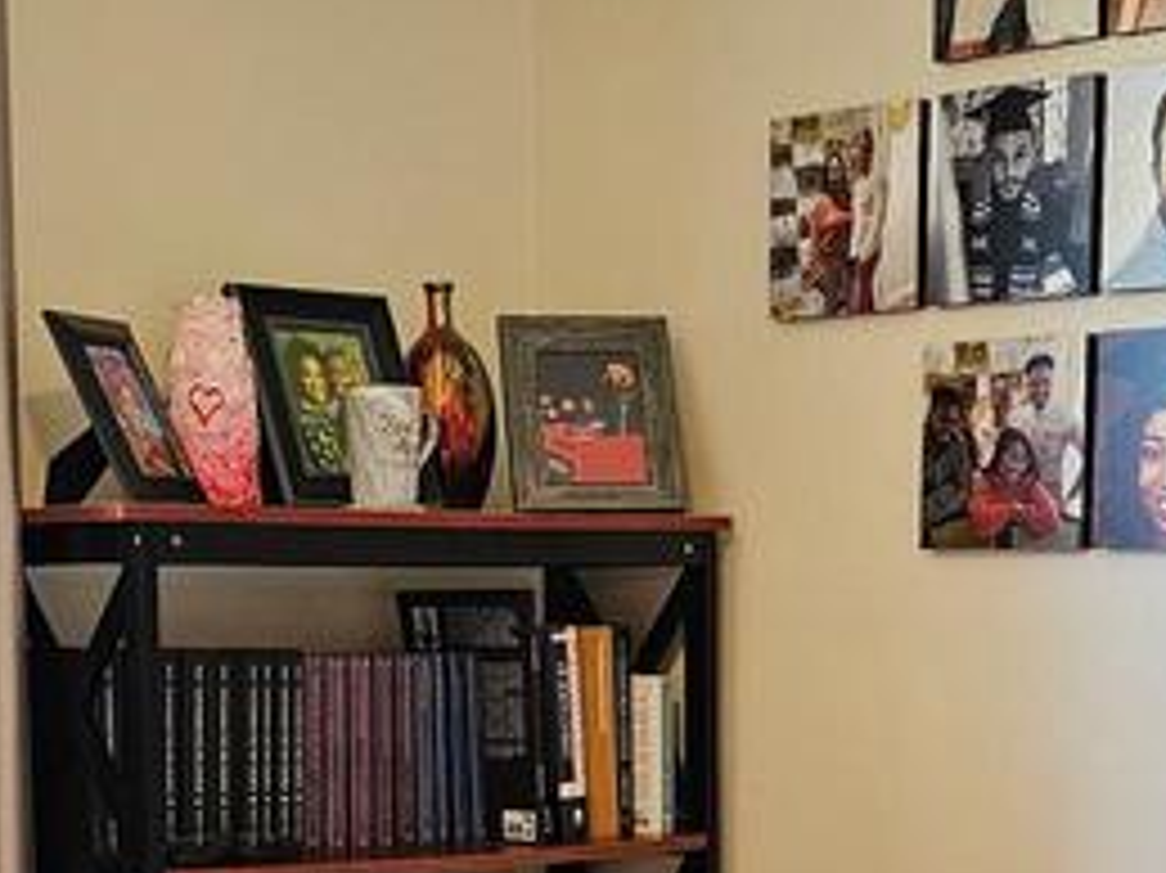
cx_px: 585
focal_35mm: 91
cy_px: 918
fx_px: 3064
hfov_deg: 21.5
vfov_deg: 15.8
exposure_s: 1/120
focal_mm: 6.3
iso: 500
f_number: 1.7
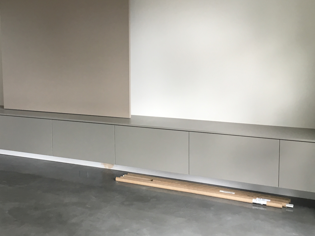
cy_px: 98
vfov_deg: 30.8
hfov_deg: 40.0
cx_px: 106
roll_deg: +1.0
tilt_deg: -6.2
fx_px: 428
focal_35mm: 47
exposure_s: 1/30
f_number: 2.2
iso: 50
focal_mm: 4.15
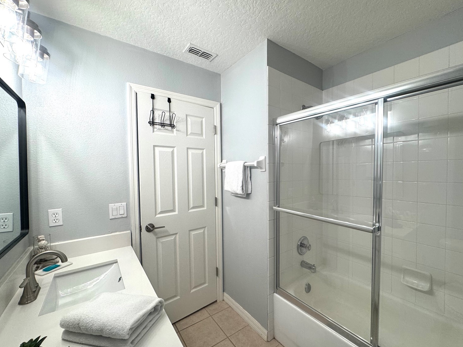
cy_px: 177
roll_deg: +0.5
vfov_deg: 81.7
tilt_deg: -2.1
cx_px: 245
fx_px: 201
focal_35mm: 15
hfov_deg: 98.1
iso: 160
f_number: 2.2
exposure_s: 1/120
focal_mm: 2.22
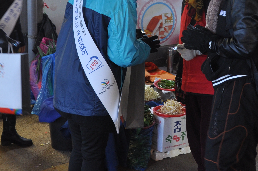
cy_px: 26
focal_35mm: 69
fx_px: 494
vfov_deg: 19.4
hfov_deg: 29.1
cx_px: 174
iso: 450
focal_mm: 20
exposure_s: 1/15
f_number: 4
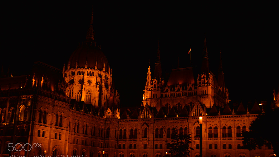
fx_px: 344
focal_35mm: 47
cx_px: 140
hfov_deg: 44.1
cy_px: 76
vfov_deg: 25.7
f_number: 5
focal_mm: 29
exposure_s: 1/30
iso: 200
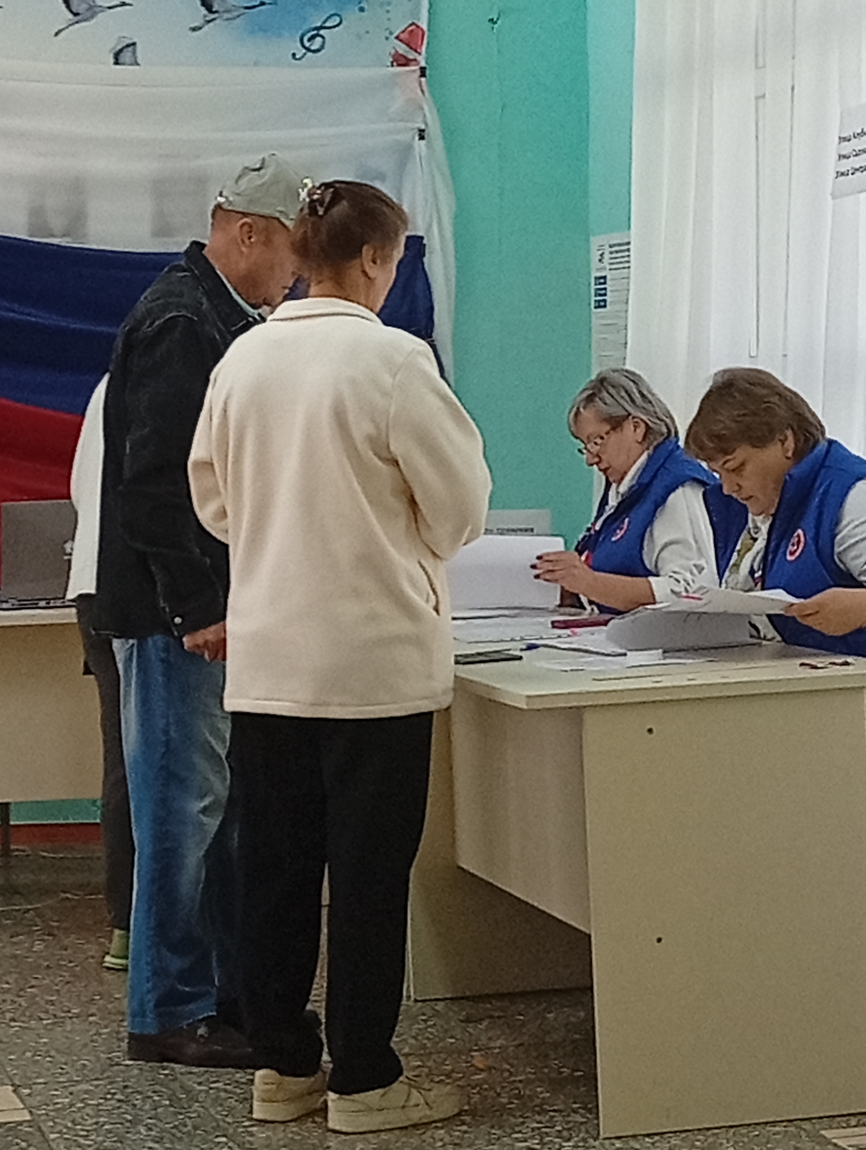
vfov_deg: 18.5
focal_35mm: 106
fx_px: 3527
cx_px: 433
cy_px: 575
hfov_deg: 14.0
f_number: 1.8
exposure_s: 1/50
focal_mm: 3.84
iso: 111
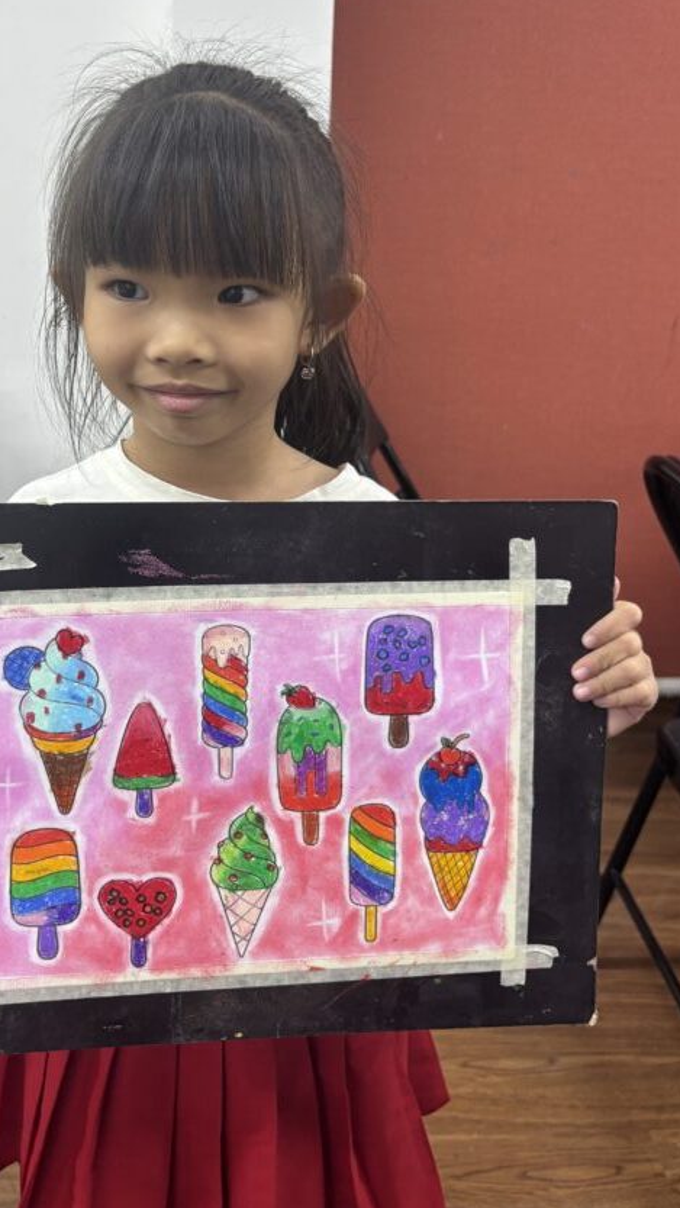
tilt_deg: -17.9
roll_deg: -1.2
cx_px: 254
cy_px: 499
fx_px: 1089
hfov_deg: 34.5
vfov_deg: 57.7
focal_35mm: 34
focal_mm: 5.96
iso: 64
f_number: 1.6
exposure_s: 1/100
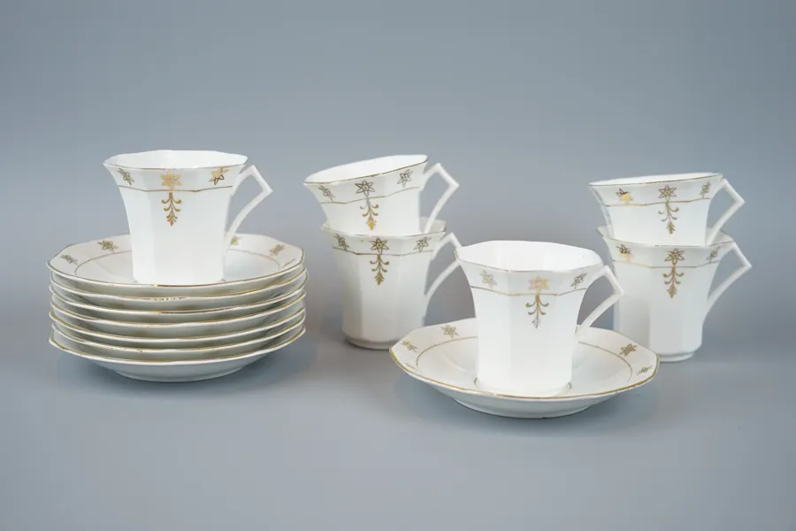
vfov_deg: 28.1
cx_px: 398
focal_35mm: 48
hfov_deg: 41.1
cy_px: 266
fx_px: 1061
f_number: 4.5
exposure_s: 1/60
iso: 125
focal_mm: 48
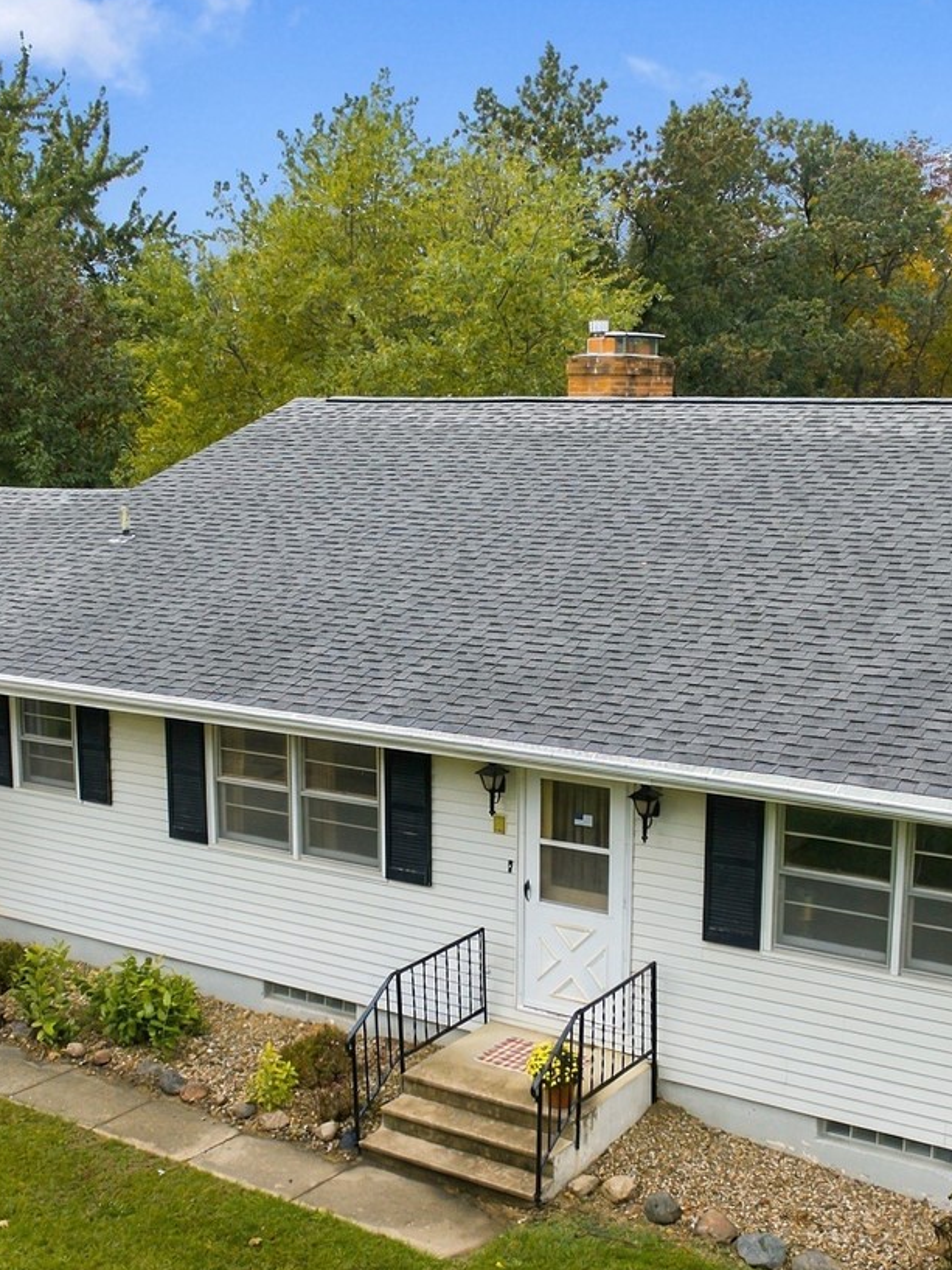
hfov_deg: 30.9
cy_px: 762
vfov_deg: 40.3
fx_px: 1723
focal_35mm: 47
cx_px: 433
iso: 150
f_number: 2.8
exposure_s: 1/640
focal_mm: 12.3
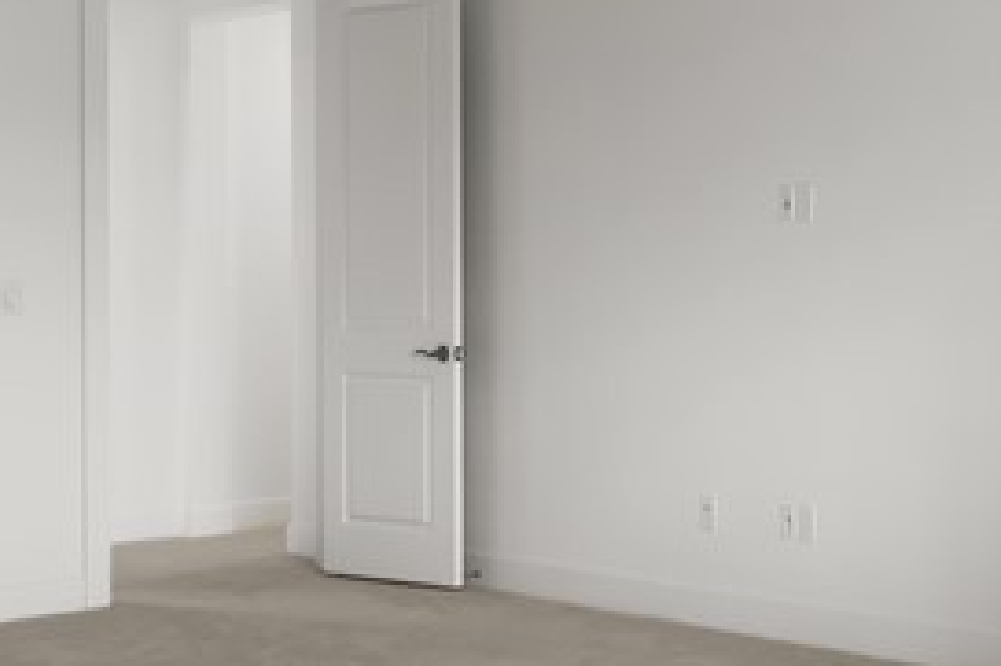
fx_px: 1890
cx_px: 1347
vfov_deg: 20.0
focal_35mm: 68
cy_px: 265
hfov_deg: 25.1
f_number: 8
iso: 400
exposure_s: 1/30
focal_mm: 17
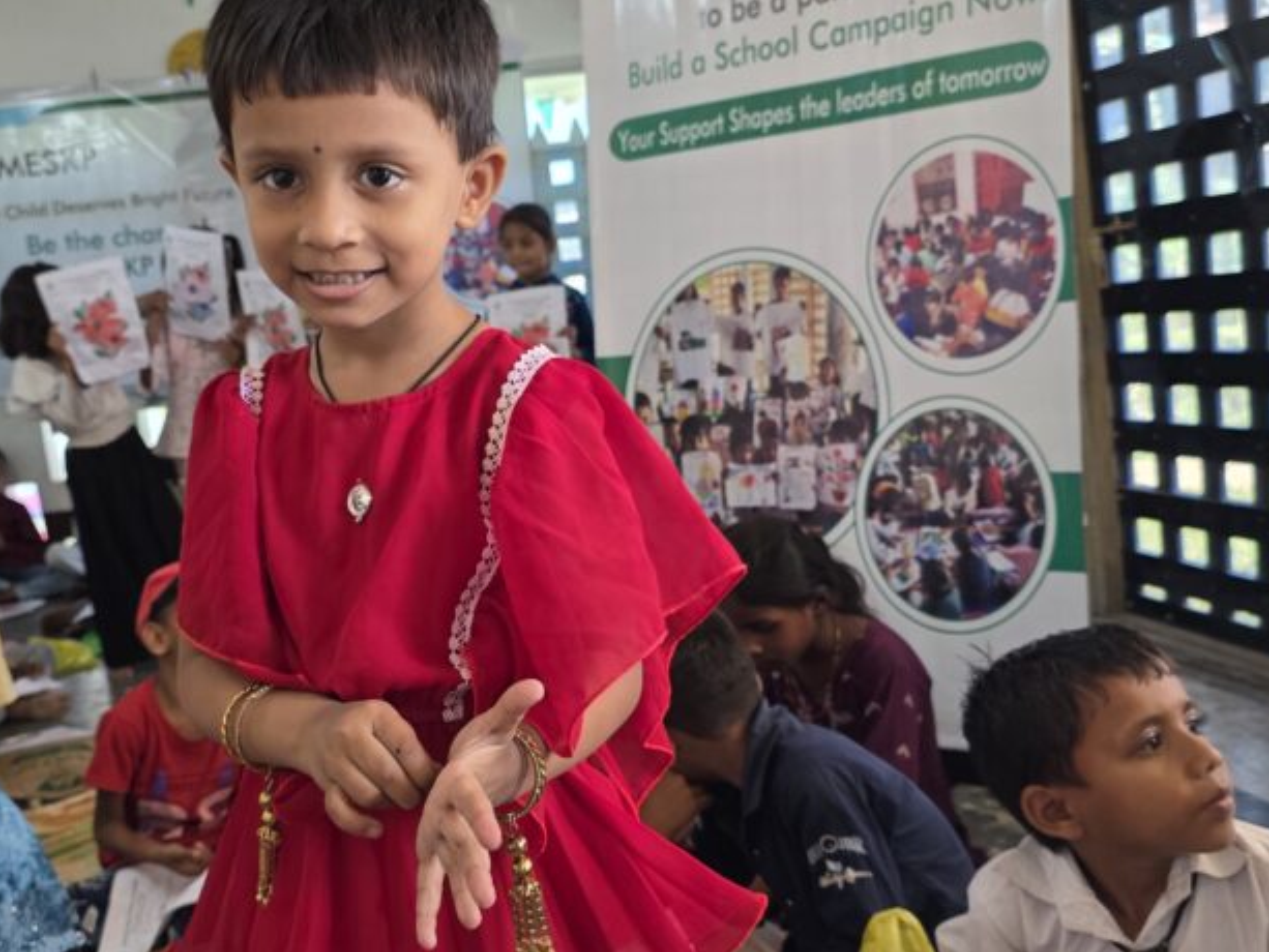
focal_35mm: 27
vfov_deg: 51.4
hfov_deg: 65.2
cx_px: 573
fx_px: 990
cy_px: 488
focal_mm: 6.3
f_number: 1.7
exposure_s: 1/100
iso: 160
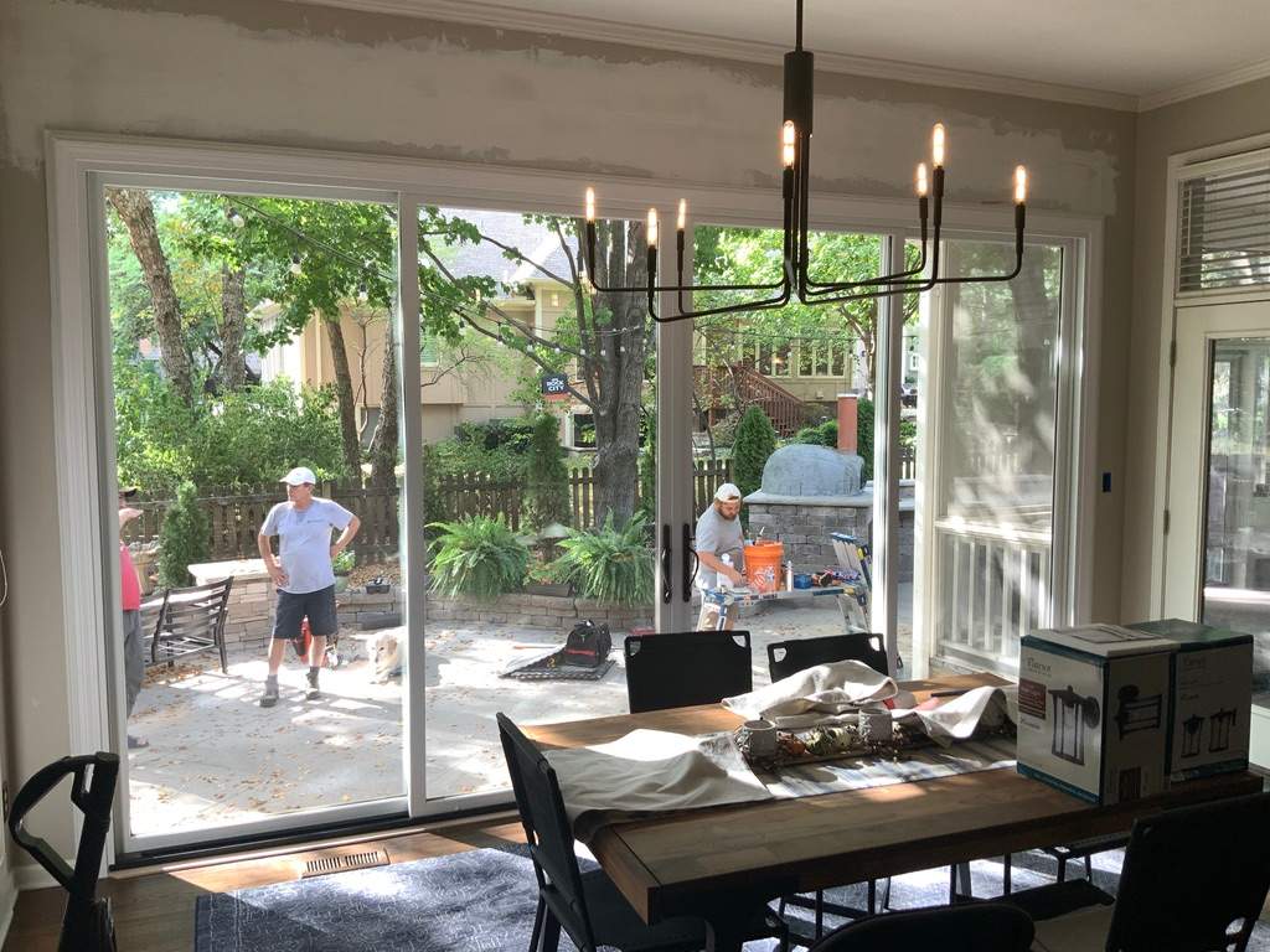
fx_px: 1064
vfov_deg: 48.2
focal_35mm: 29
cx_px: 635
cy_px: 476
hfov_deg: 61.7
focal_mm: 3
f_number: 1.8
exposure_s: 1/120
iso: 40
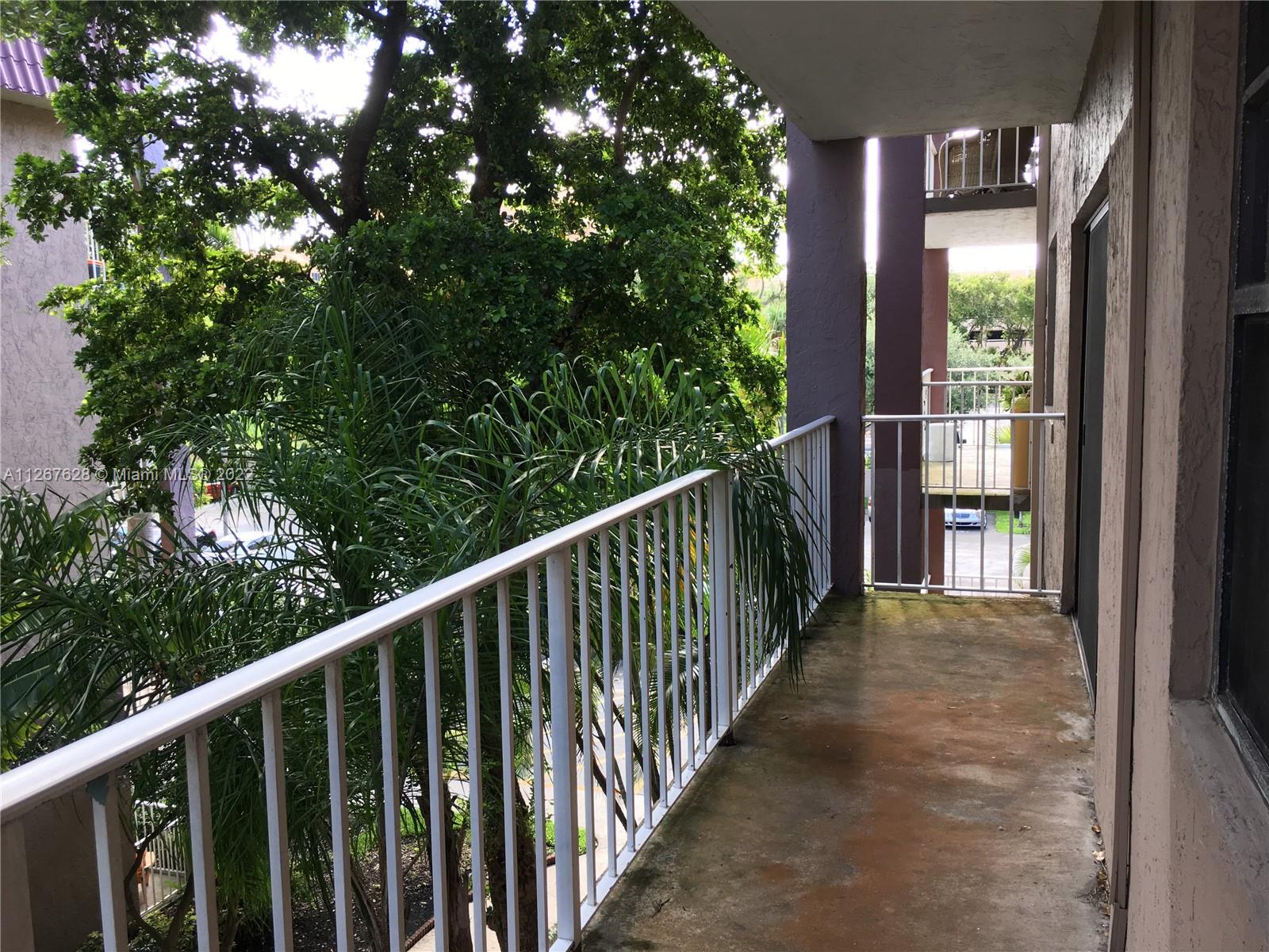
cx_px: 634
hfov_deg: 61.7
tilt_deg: -7.7
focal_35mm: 29
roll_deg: +1.8
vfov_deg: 48.2
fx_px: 1063
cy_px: 476
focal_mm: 4.15
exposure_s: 1/120
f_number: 2.2
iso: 32
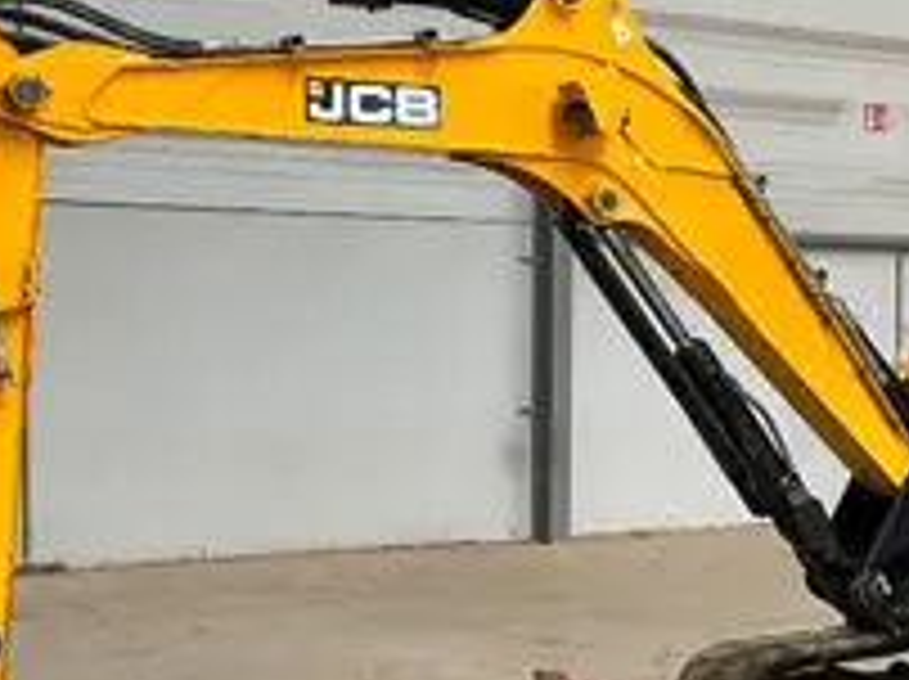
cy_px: 446
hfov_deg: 27.7
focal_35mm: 69
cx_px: 702
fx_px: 1810
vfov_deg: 21.2
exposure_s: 1/64
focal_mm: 3
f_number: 1.8
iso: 64
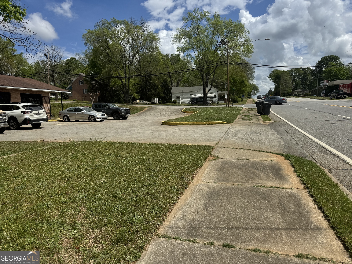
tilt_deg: -5.9
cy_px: 132
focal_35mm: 24
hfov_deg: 71.6
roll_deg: +1.7
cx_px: 176
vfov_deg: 56.8
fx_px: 244
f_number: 1.78
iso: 80
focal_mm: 6.76
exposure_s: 1/7937
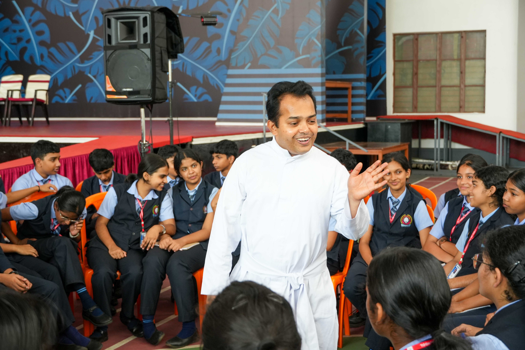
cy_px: 175
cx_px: 262
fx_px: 831
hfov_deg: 35.1
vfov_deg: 23.8
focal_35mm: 57
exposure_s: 1/80
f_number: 4.5
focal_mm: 38
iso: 640
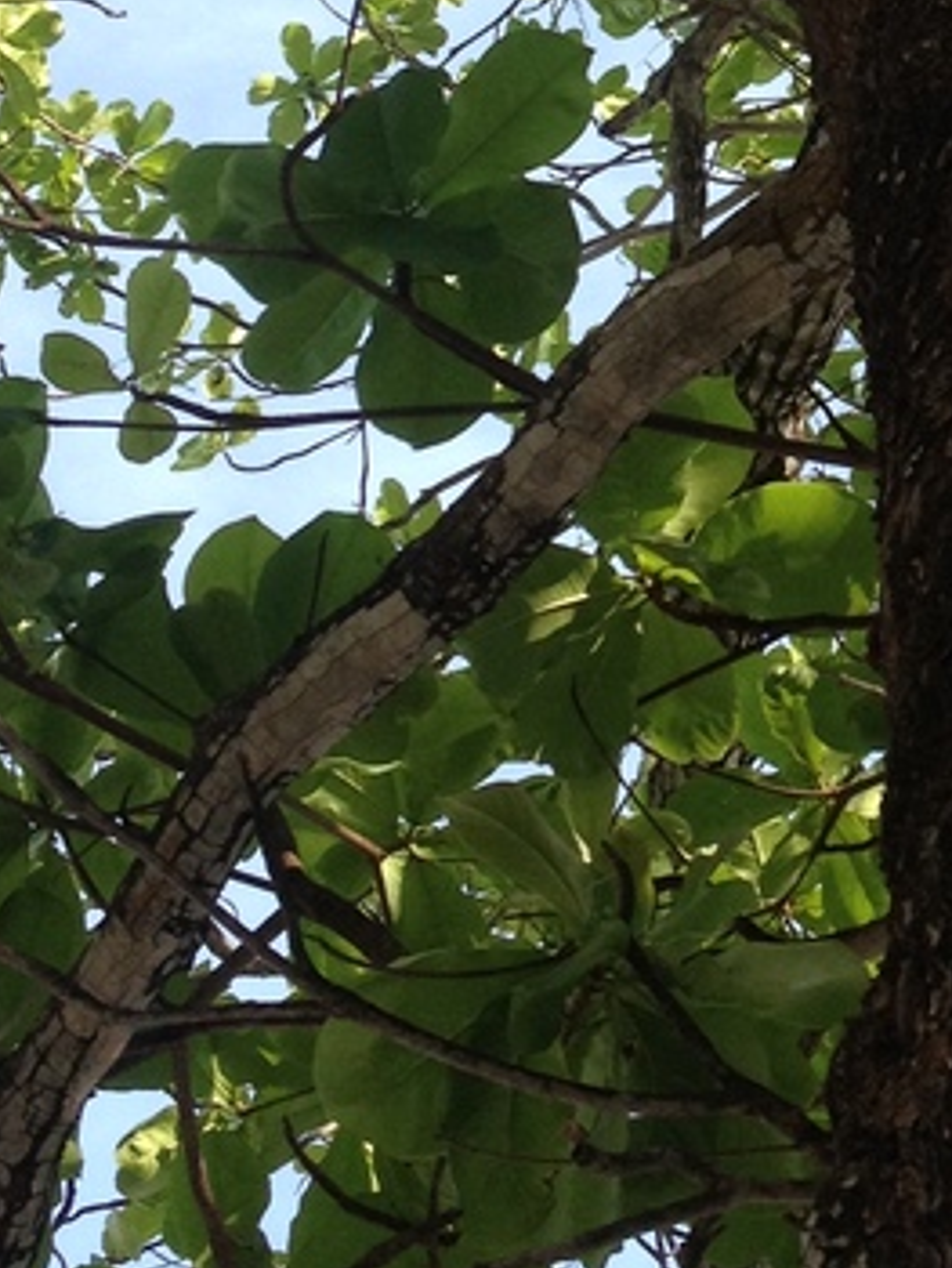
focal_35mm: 120
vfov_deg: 16.0
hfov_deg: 12.2
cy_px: -36
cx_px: 1017
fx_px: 4395
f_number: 2.4
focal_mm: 4.28
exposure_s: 1/546
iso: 50
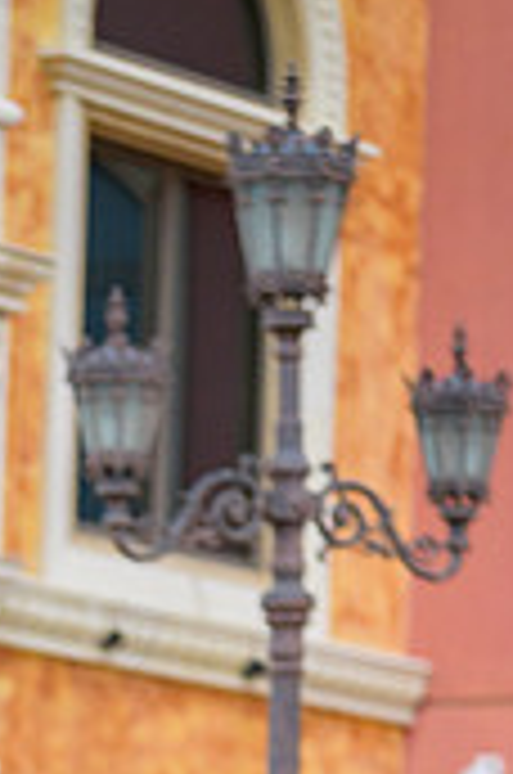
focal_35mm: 320
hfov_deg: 4.3
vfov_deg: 6.4
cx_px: -117
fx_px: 6867
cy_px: 999
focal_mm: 122
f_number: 2.8
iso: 400
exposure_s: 1/3200
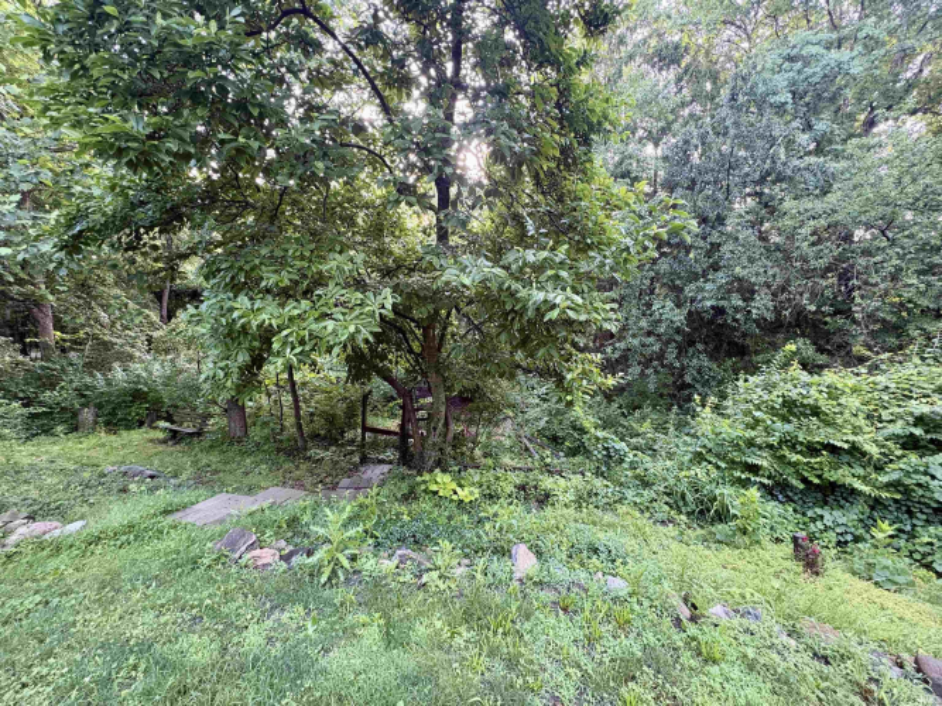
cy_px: 353
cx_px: 471
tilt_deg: -4.8
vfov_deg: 85.7
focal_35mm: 14
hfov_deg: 102.1
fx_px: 381
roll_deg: +0.9
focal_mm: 2.22
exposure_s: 1/60
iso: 400
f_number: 2.2
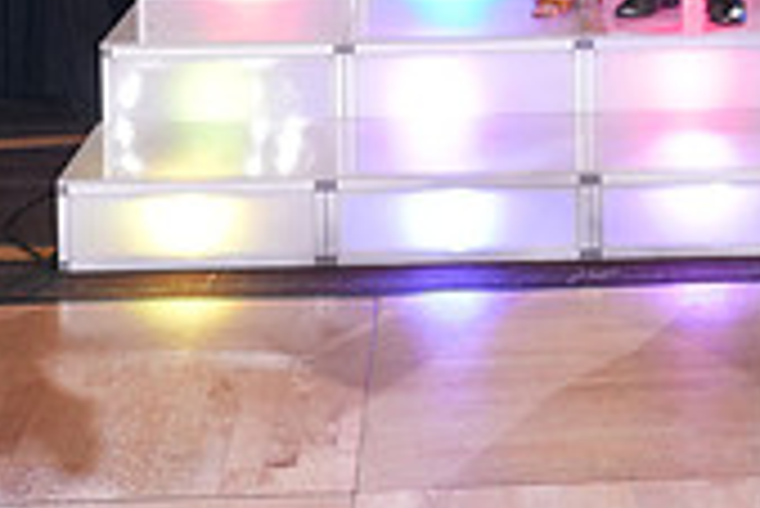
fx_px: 2324
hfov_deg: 18.3
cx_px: 648
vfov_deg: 12.0
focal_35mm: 110
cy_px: -218
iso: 2000
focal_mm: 32
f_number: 4
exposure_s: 1/500
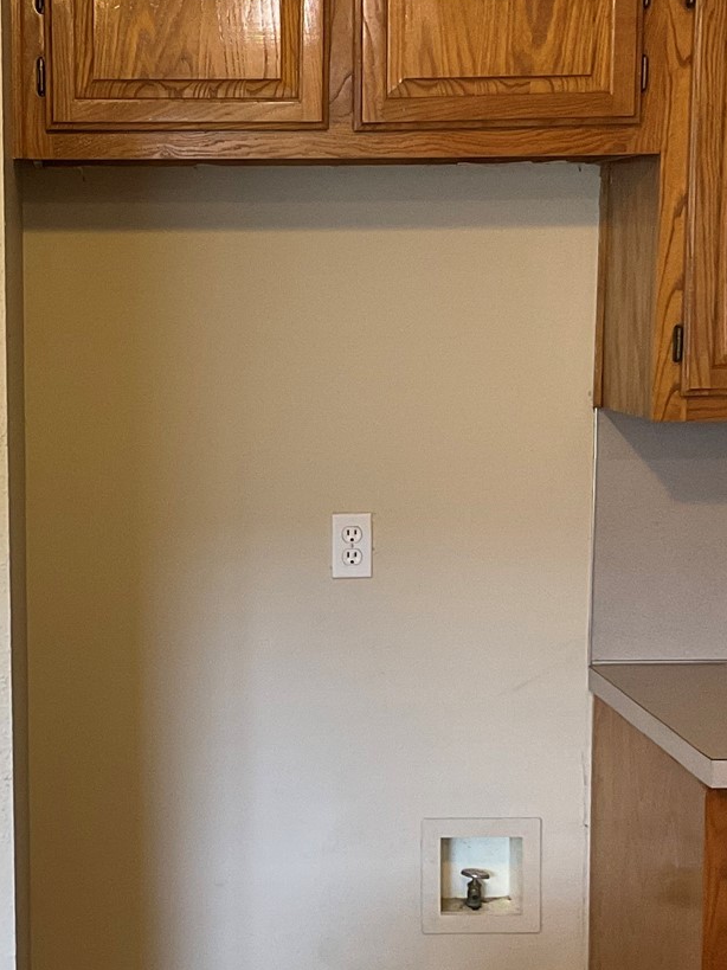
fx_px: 1905
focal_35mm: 68
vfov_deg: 28.6
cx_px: 130
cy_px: 518
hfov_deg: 21.3
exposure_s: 1/60
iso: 125
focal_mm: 3
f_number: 1.8
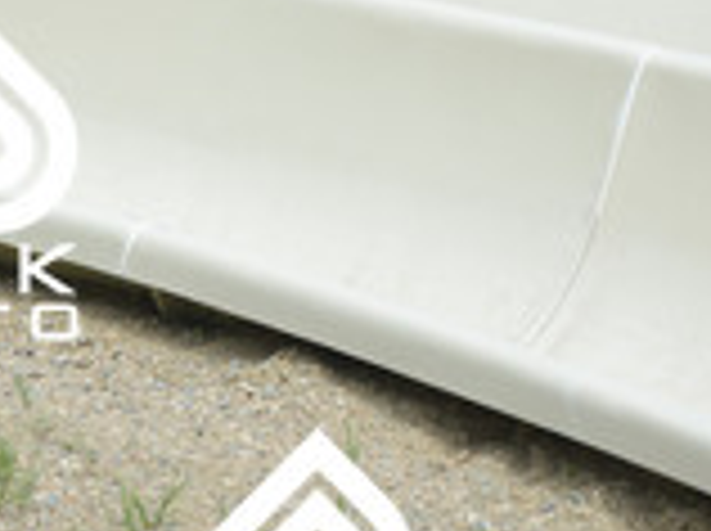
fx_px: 9762
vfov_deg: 3.1
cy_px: 151
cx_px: -58
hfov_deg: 4.2
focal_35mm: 476
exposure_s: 1/640
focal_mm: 195
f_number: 6.3
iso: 280
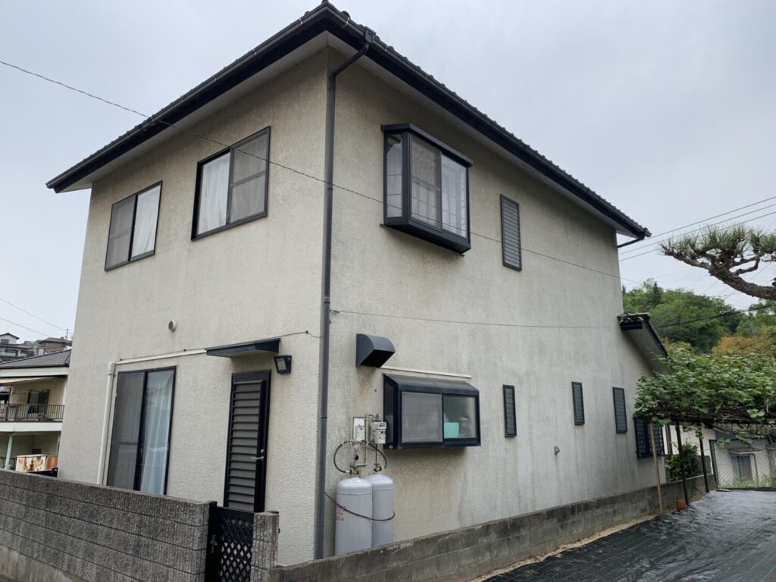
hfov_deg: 67.3
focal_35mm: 26
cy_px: 291
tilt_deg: +12.9
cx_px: 388
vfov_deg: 53.1
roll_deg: -0.5
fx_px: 583
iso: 25
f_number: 1.8
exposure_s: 1/3086
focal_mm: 4.25
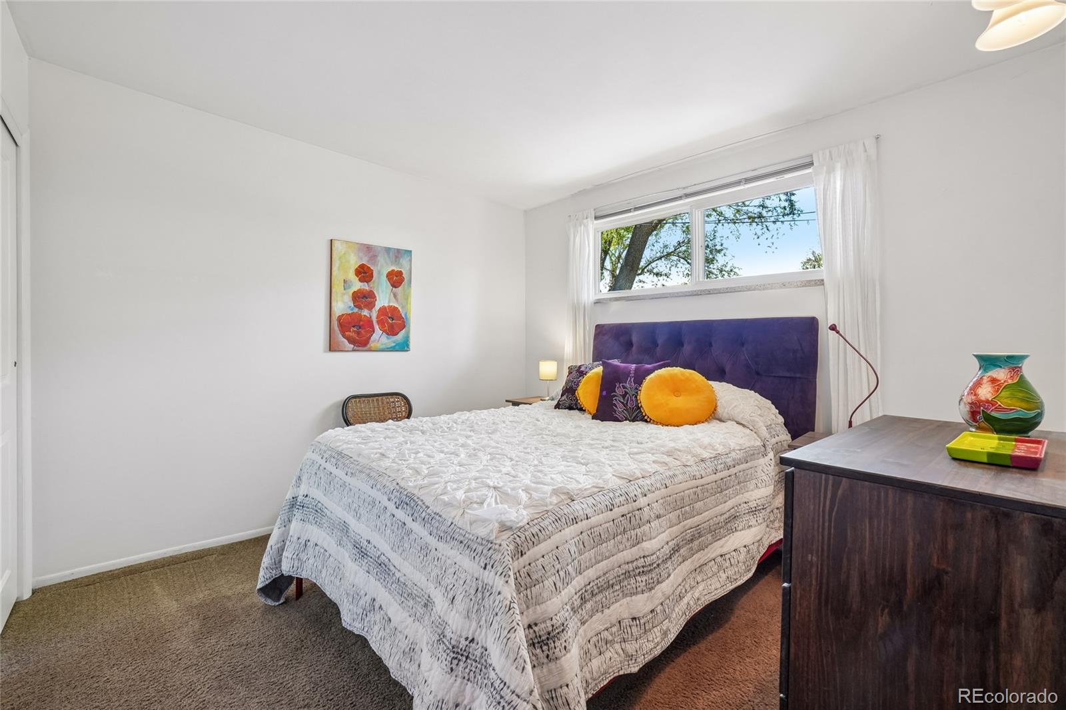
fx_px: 444
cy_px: 355
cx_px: 533
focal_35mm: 15
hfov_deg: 100.4
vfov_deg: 77.3
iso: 400
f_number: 8
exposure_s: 1/10
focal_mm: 10
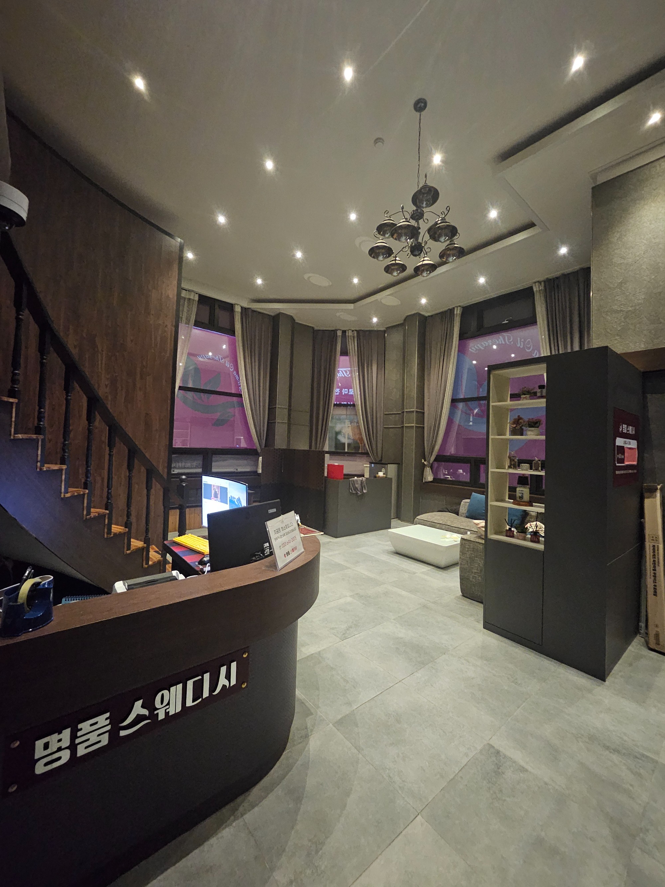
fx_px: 333
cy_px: 444
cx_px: 332
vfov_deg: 106.2
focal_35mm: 13
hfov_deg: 89.9
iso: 800
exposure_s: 1/24
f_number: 2.2
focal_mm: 1.74
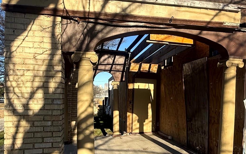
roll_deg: -0.7
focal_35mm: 29
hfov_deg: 64.3
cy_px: 97
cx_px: 141
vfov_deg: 42.8
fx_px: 194
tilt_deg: +0.6
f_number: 2.2
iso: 50
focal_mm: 2.22
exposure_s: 1/914
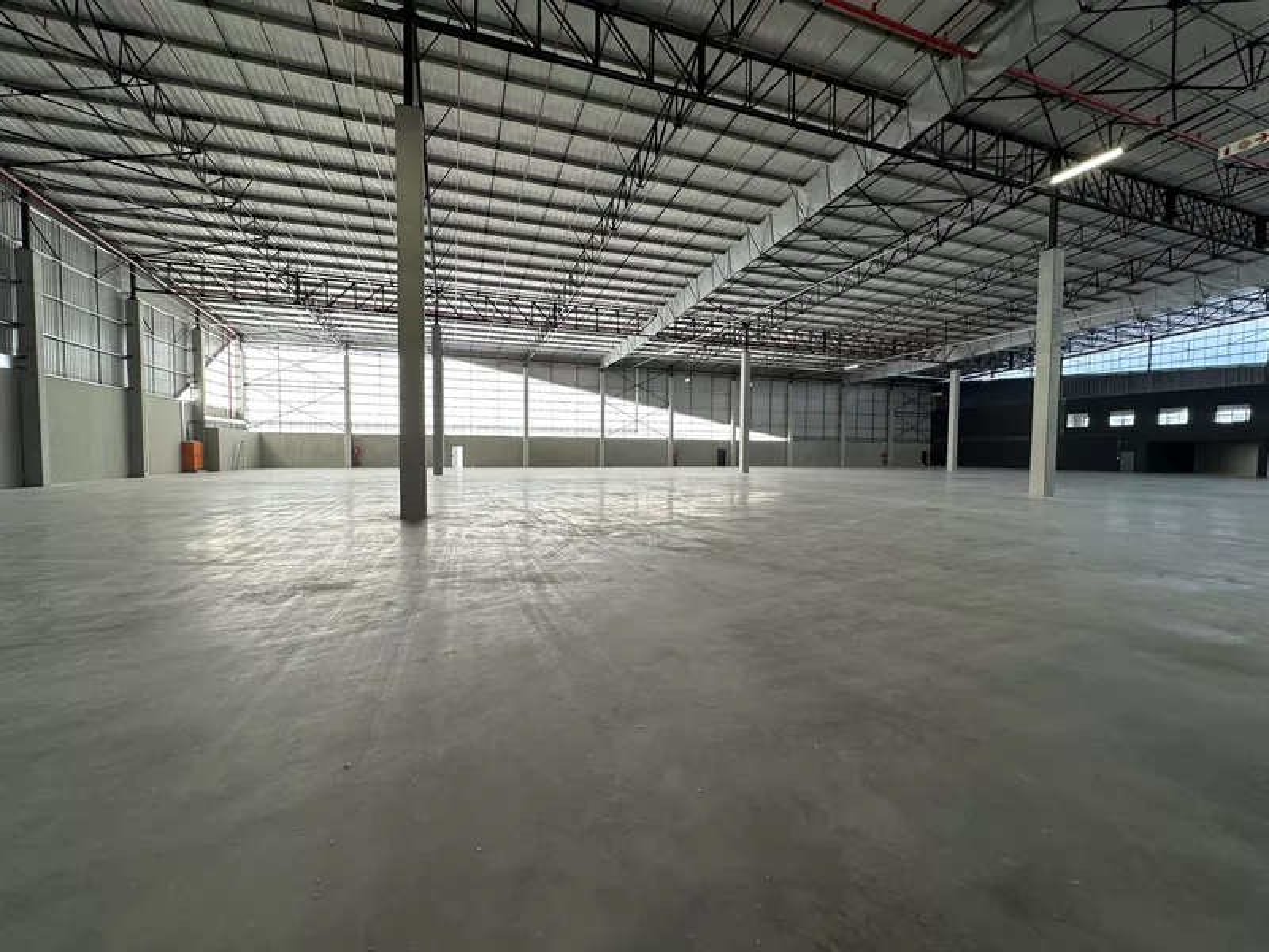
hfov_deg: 102.1
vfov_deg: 85.7
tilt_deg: -3.5
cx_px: 634
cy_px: 476
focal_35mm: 14
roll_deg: -0.7
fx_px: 513
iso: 64
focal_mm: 2.22
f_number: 2.2
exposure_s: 1/99
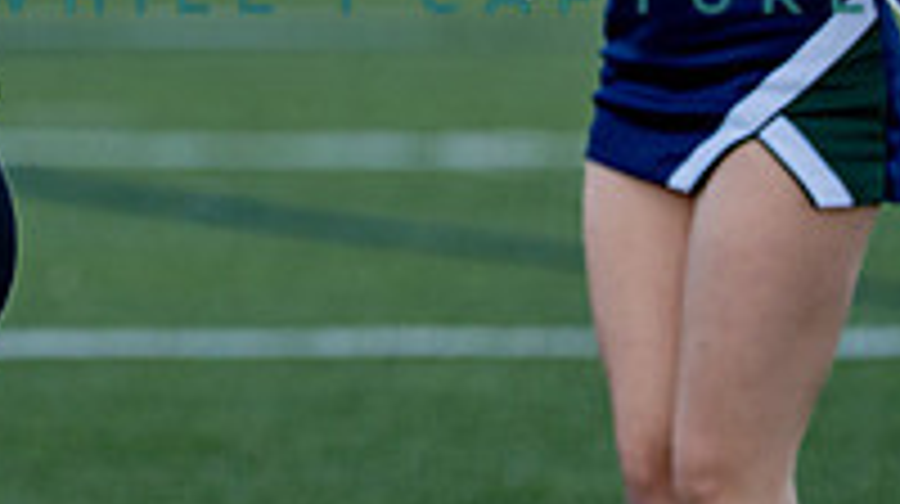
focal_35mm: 617
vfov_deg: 2.0
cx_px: -543
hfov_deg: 3.5
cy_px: -360
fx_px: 14709
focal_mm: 160
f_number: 2.8
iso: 500
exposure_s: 1/1250
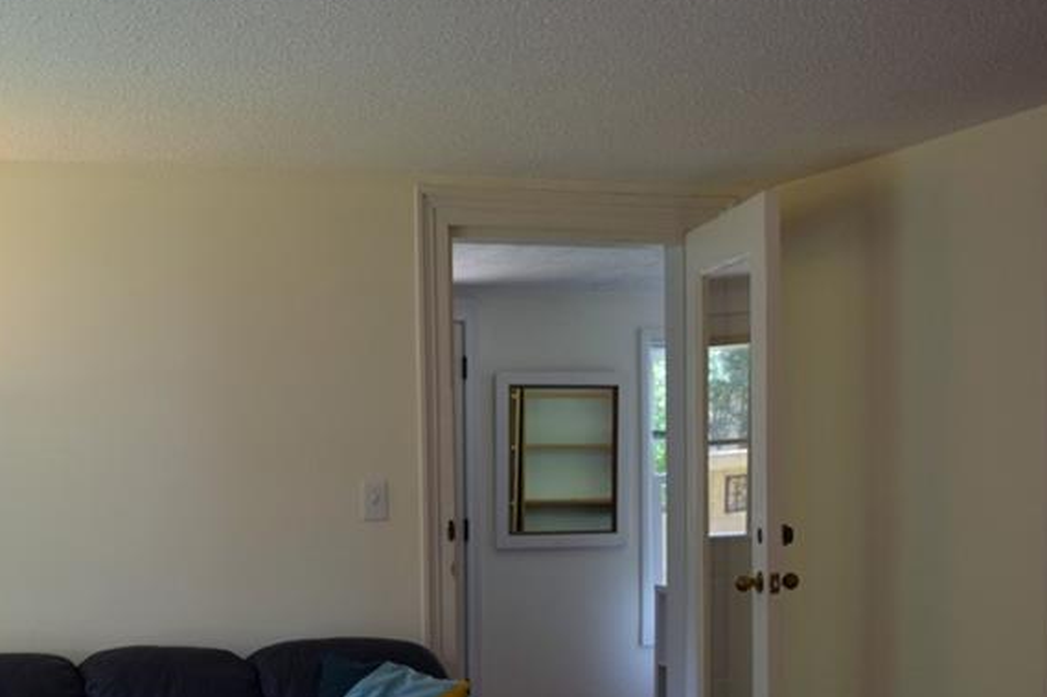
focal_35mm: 54
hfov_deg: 36.1
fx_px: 1570
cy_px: 570
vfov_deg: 24.6
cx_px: 276
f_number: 5
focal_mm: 20
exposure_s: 1/100
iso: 400
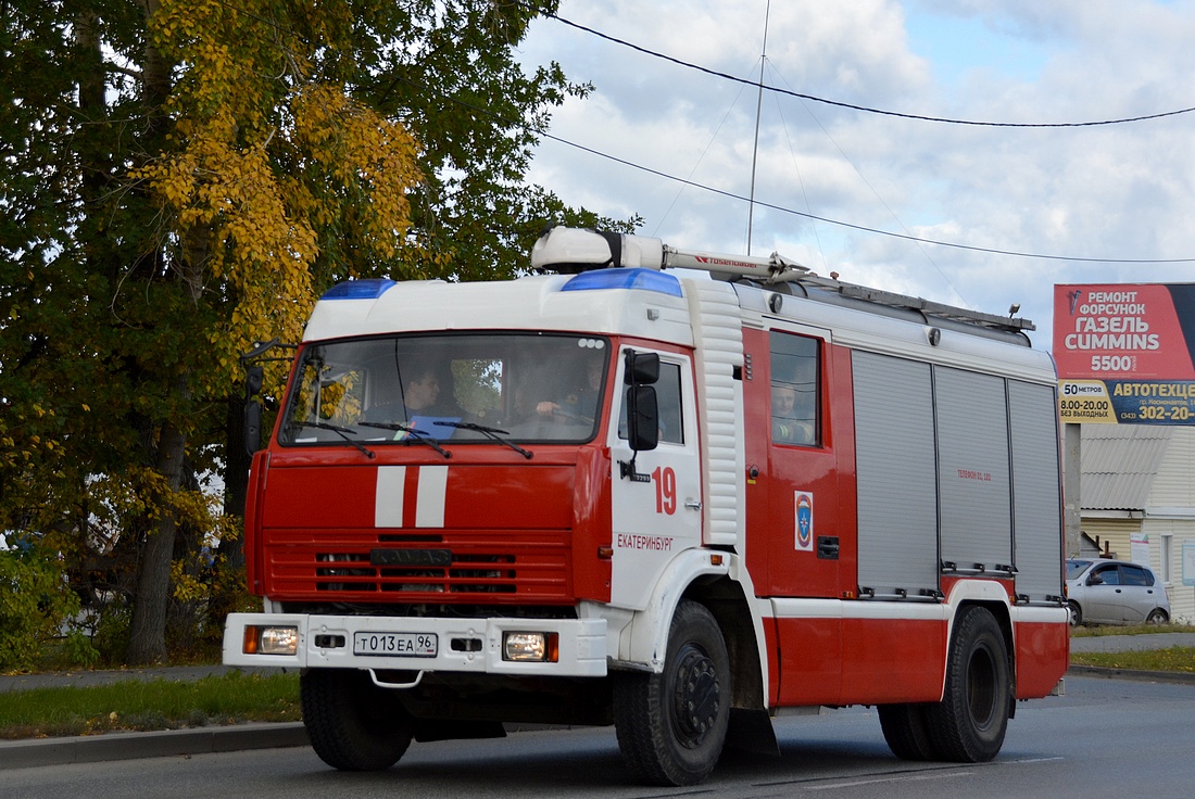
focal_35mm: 78
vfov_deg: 17.5
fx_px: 2592
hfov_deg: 26.0
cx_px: 598
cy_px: 400
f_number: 5.6
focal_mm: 52
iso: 400
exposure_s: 1/1600
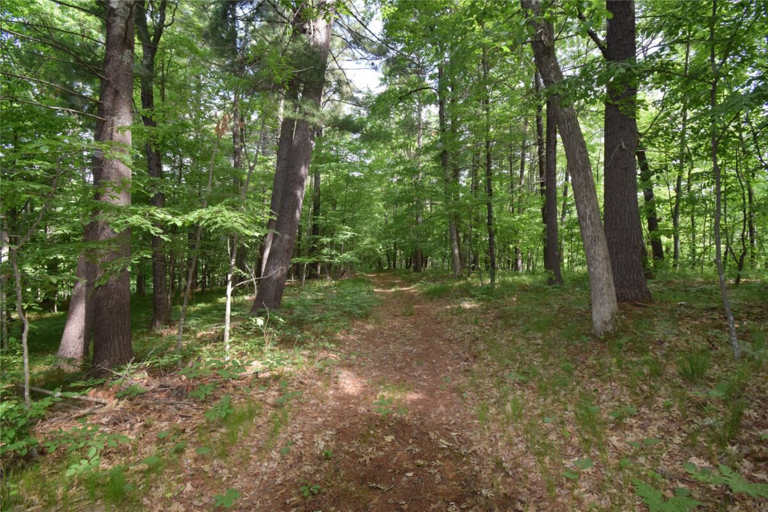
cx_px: 384
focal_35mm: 15
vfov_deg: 77.3
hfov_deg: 100.4
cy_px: 256
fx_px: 320
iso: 320
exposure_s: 1/60
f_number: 9
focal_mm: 10
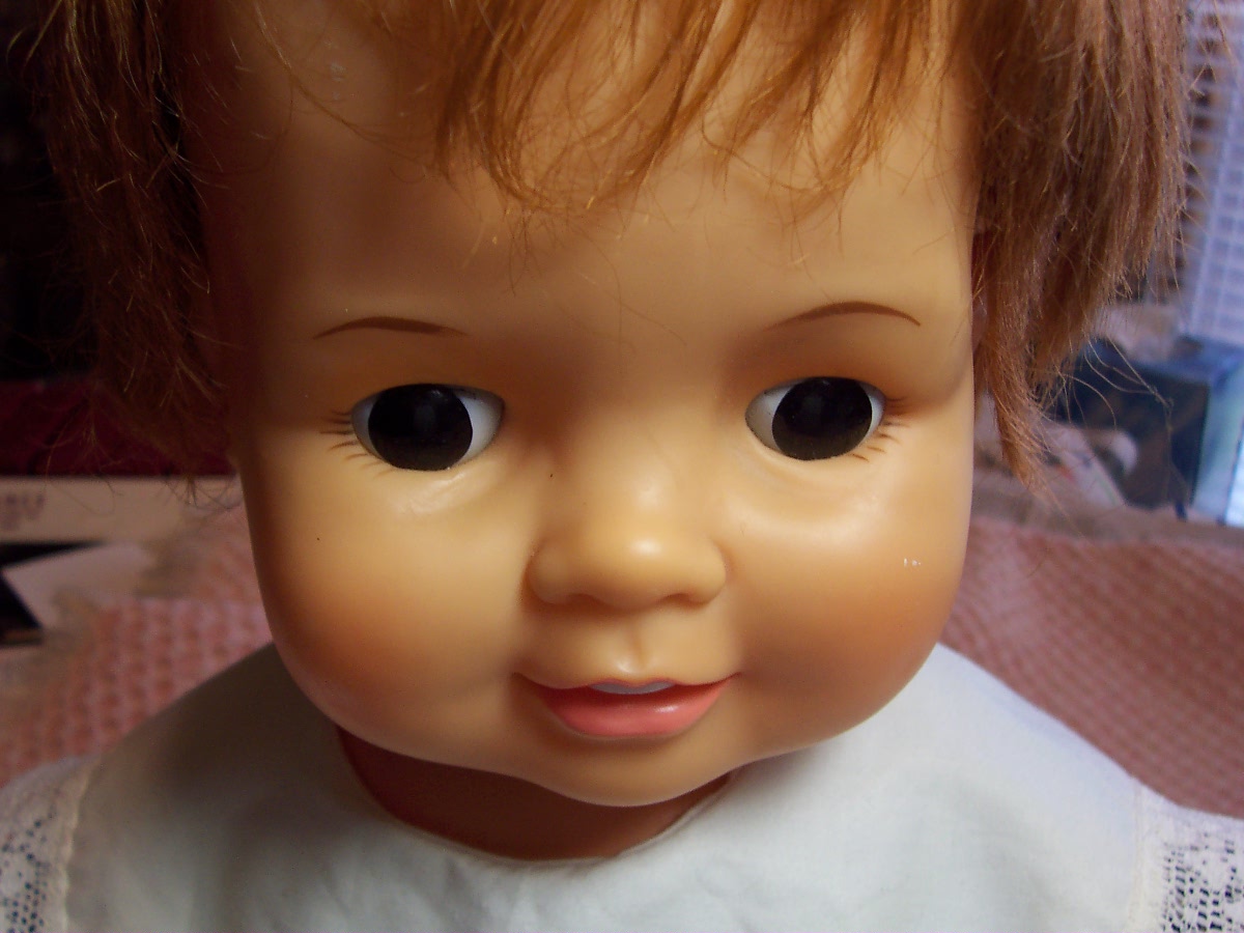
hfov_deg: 50.1
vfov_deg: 38.7
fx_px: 1330
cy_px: 466
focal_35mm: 37
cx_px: 622
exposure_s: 1/45
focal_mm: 5.6
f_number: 2.8
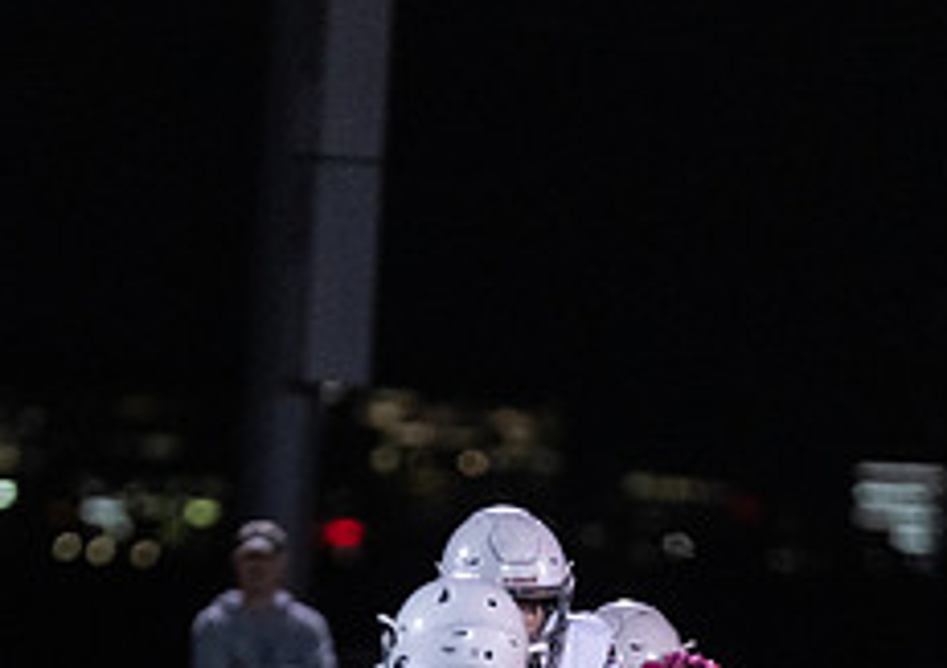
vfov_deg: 2.1
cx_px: 302
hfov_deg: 3.0
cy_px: 965
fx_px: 17786
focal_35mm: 664
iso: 5000
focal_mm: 200
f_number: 2.8
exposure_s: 1/1250
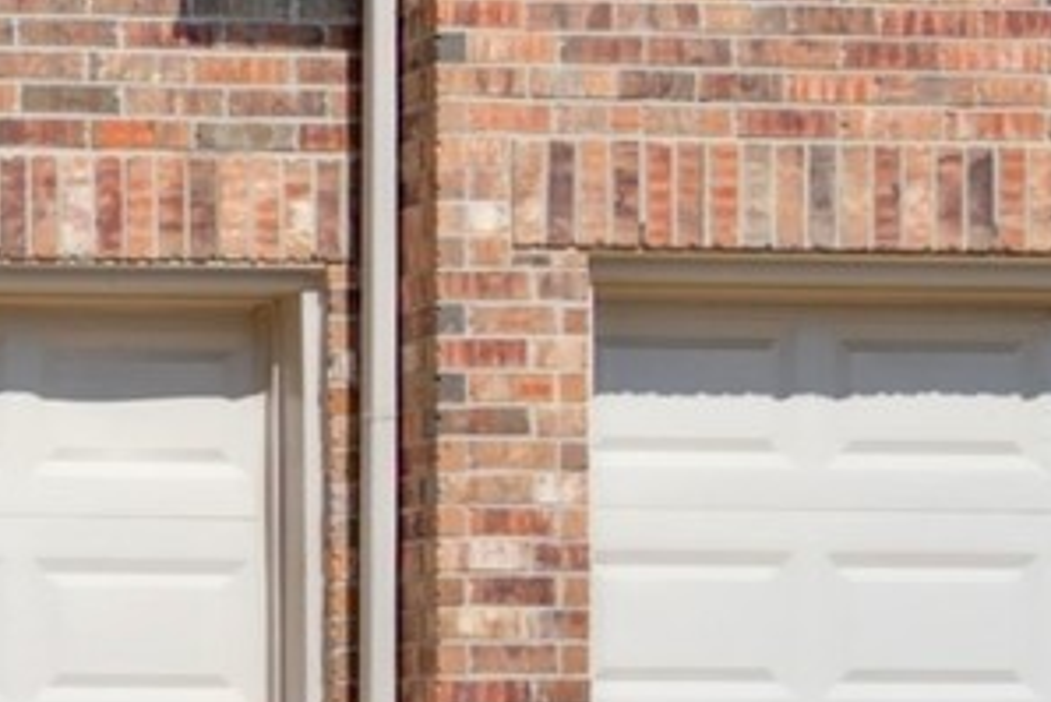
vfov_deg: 10.5
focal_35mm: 131
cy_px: 199
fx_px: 3826
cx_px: -1005
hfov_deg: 13.5
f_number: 8
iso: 250
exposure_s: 1/160
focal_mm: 18
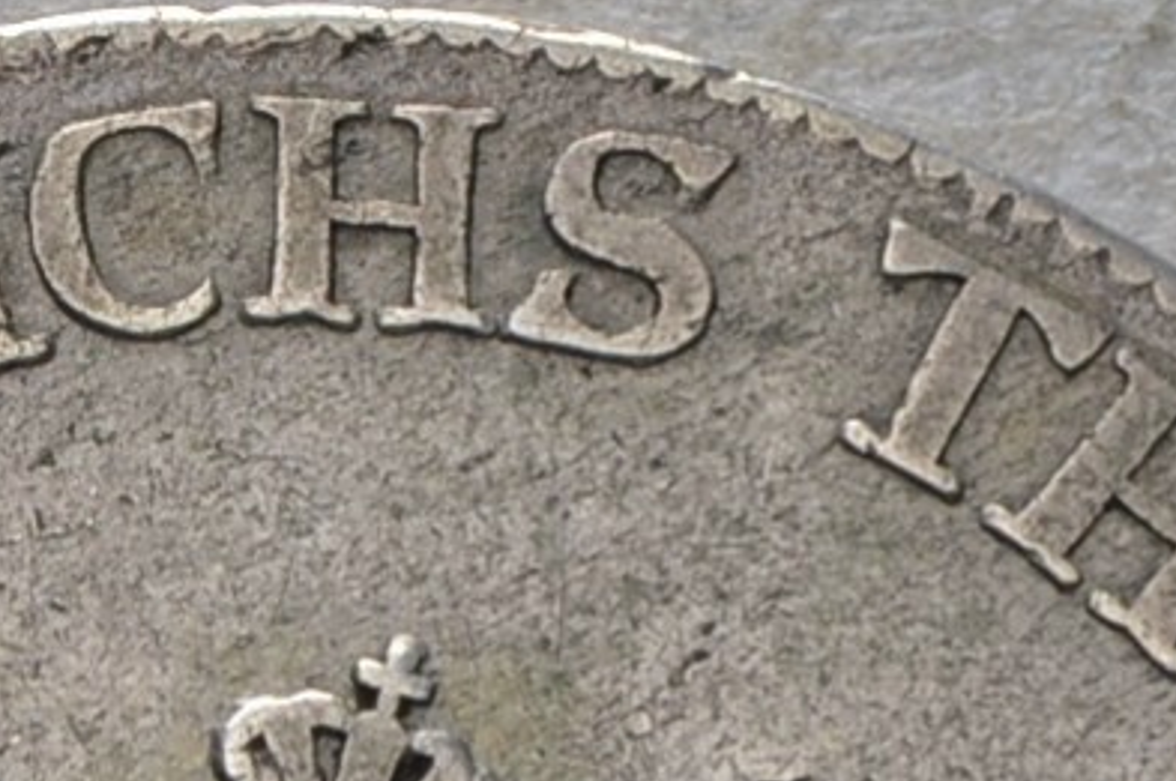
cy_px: 1460
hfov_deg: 4.5
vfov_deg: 3.0
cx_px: -1394
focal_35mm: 451
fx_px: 14714
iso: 400
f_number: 14
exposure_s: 1/200
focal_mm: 48
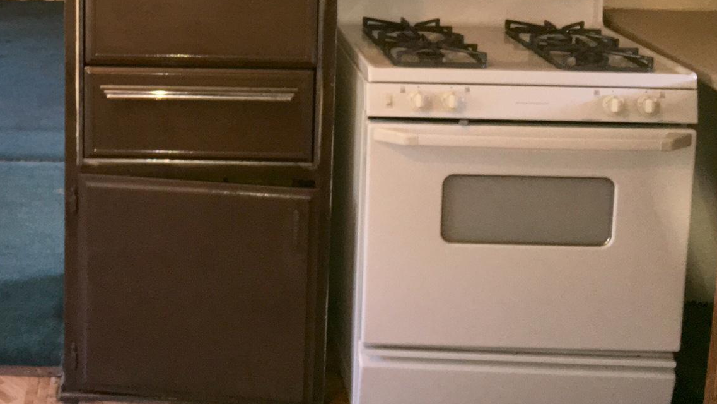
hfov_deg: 35.8
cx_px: 127
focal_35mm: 56
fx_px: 1065
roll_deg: -0.4
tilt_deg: -8.7
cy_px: -34
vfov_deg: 20.5
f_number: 2.2
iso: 80
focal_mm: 4.15
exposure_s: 1/30
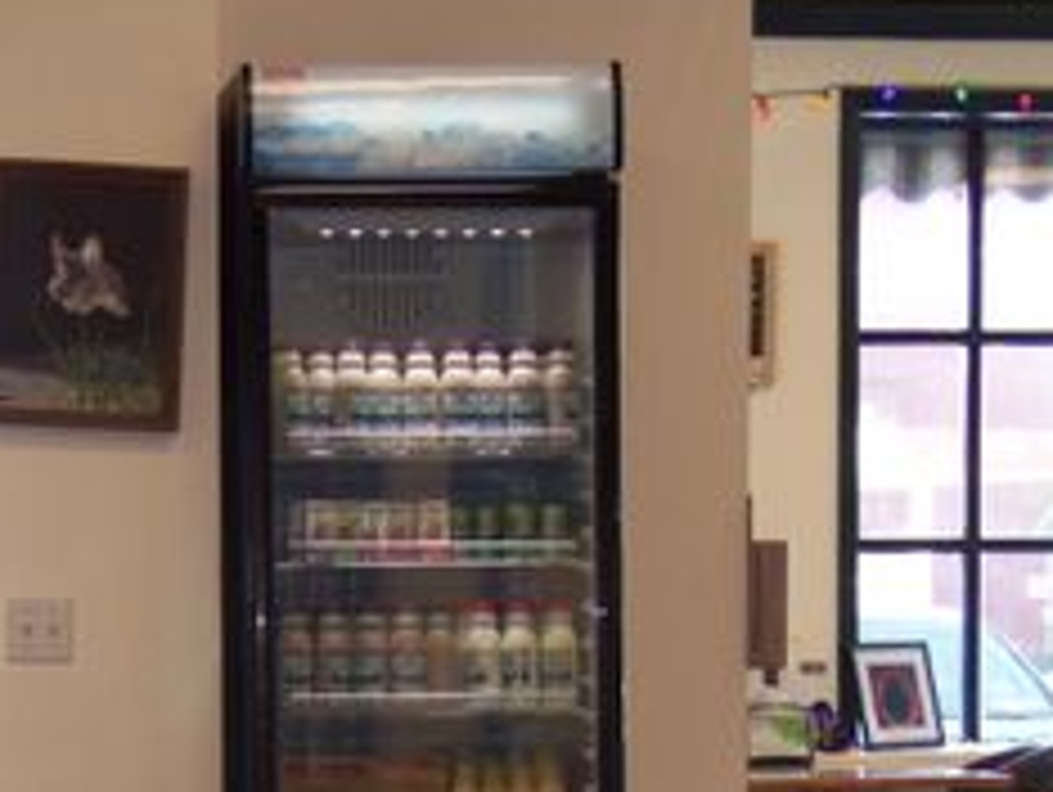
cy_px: 794
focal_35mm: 128
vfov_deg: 11.5
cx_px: 256
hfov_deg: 15.3
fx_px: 3898
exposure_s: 1/50
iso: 160
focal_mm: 10.7
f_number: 4
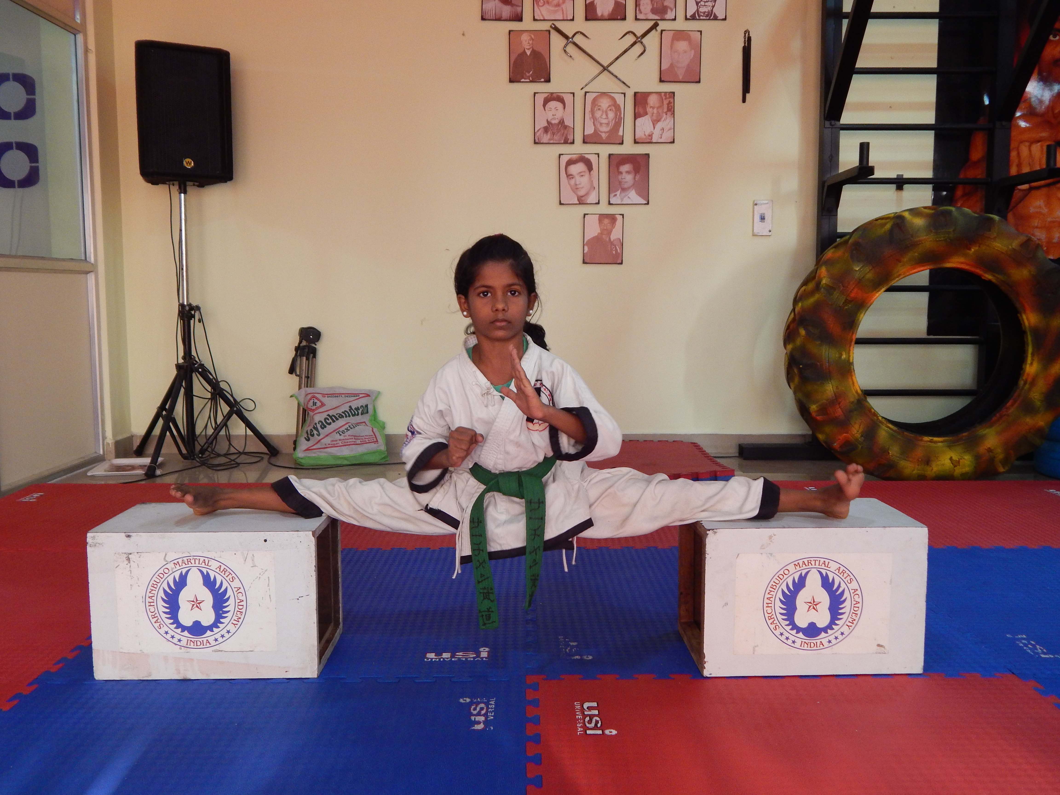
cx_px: 530
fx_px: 949
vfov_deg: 45.4
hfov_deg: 58.4
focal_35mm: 31
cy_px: 398
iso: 280
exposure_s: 1/30
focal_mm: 5.6
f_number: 3.2
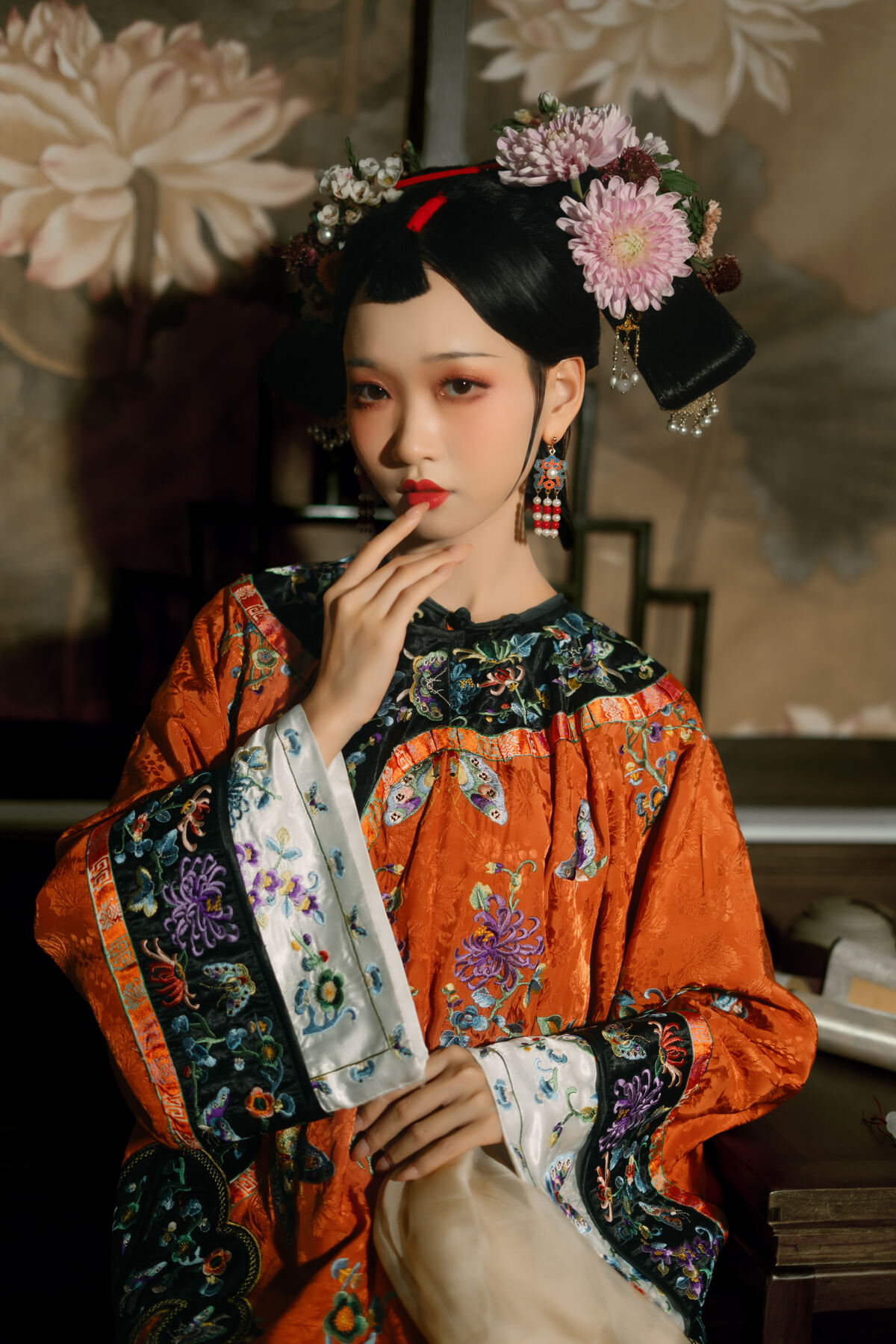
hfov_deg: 27.0
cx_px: 448
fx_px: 1866
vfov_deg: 39.6
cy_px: 672
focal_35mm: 50
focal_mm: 50
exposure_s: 1/160
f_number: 2
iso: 100
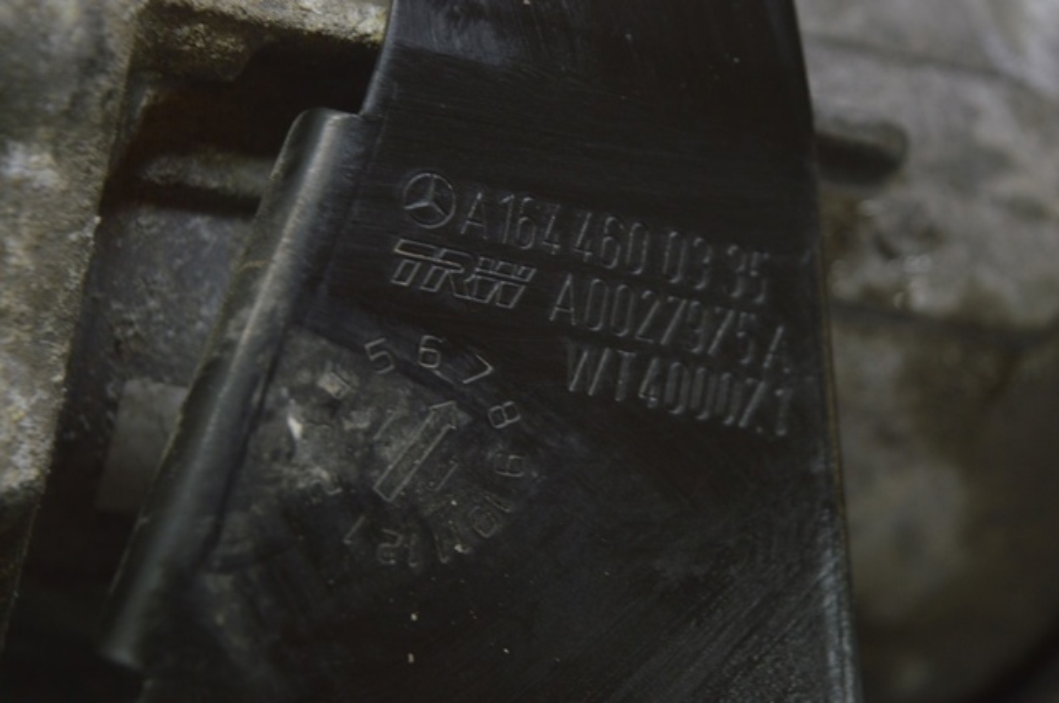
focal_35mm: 72
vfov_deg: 18.9
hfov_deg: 28.1
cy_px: 352
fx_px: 2115
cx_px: 530
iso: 400
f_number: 5.6
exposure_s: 1/25
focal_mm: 48
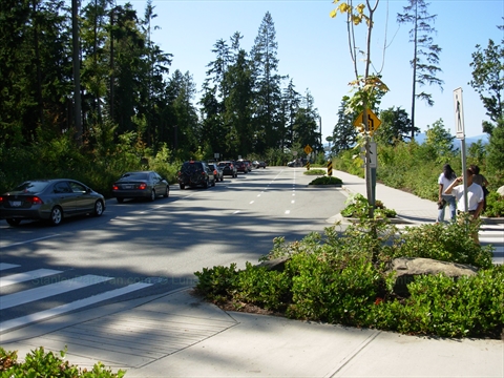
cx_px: 252
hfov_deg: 49.0
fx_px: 553
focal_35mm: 38
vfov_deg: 37.7
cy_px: 189
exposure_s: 1/790
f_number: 2.9
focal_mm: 6.3
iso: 50
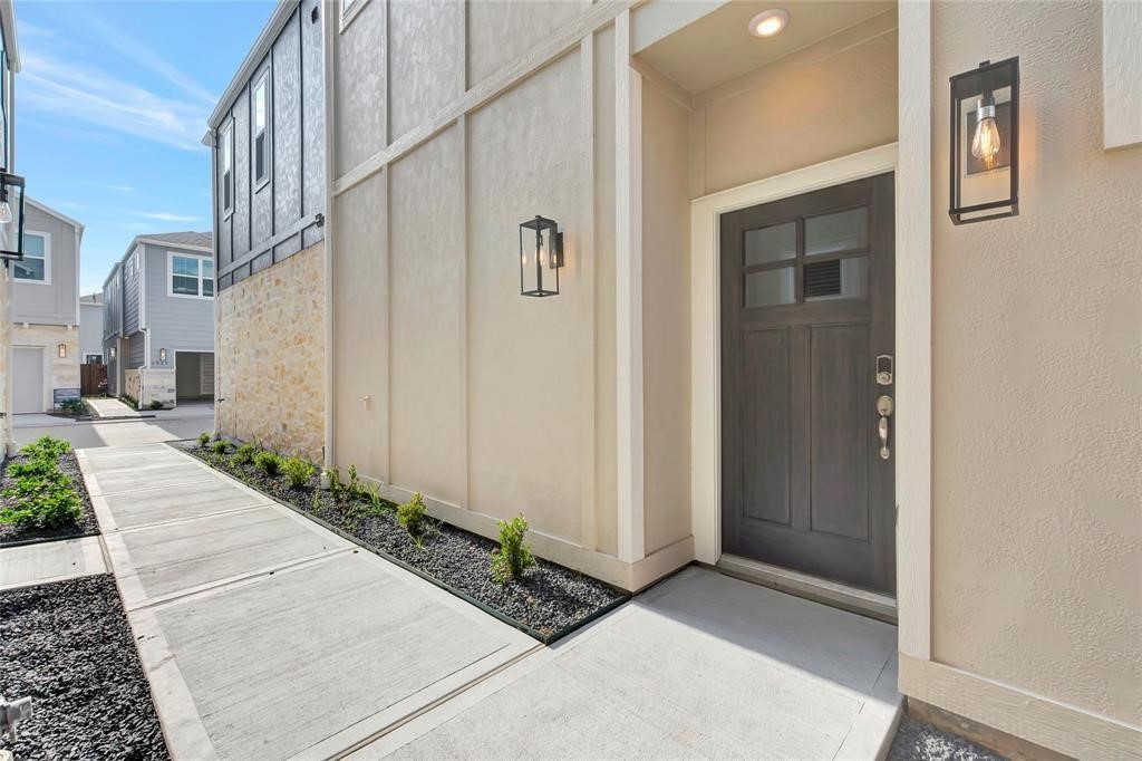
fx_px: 476
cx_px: 571
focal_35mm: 15
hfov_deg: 100.4
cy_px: 380
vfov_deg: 77.3
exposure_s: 1/640
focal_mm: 10
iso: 200
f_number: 8
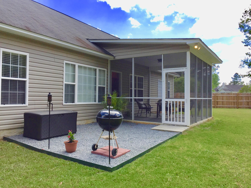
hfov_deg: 61.7
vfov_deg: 48.2
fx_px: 210
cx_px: 126
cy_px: 94
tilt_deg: +2.3
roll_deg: -2.1
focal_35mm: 29
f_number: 2.2
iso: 32
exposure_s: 1/989
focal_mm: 4.15
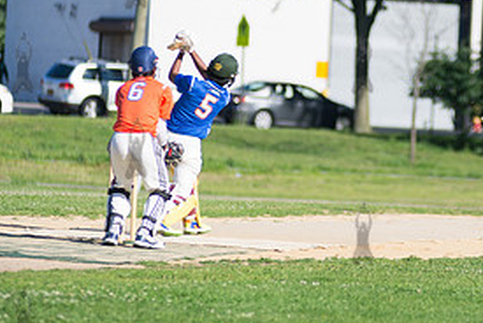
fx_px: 4808
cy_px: 62
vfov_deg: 3.8
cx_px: 362
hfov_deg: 5.7
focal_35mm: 358
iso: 200
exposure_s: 1/2500
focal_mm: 170
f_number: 2.8
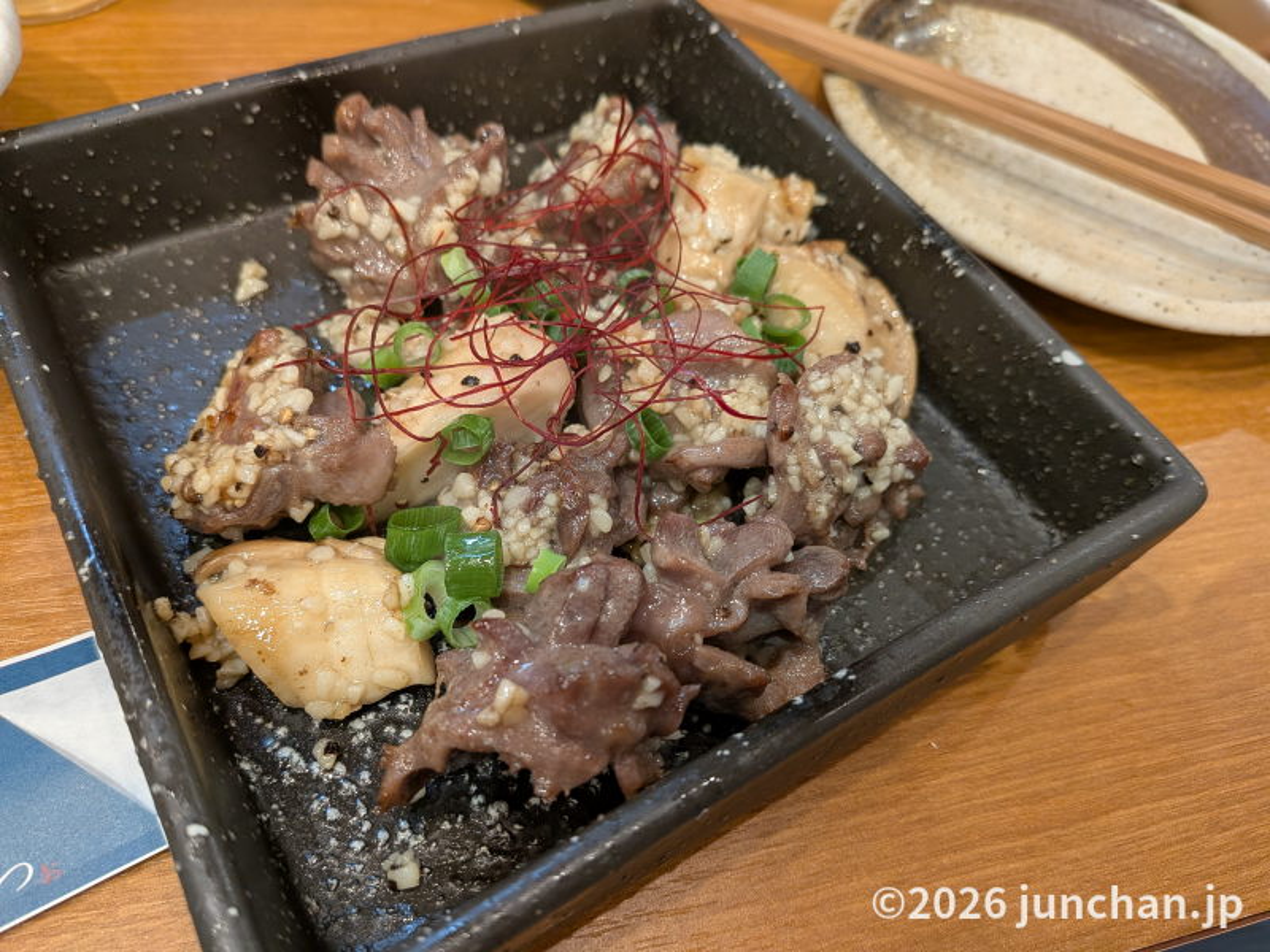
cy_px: 476
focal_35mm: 24
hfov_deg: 71.6
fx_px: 881
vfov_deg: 56.8
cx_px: 635
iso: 153
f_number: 1.7
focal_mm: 4.53
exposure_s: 1/60
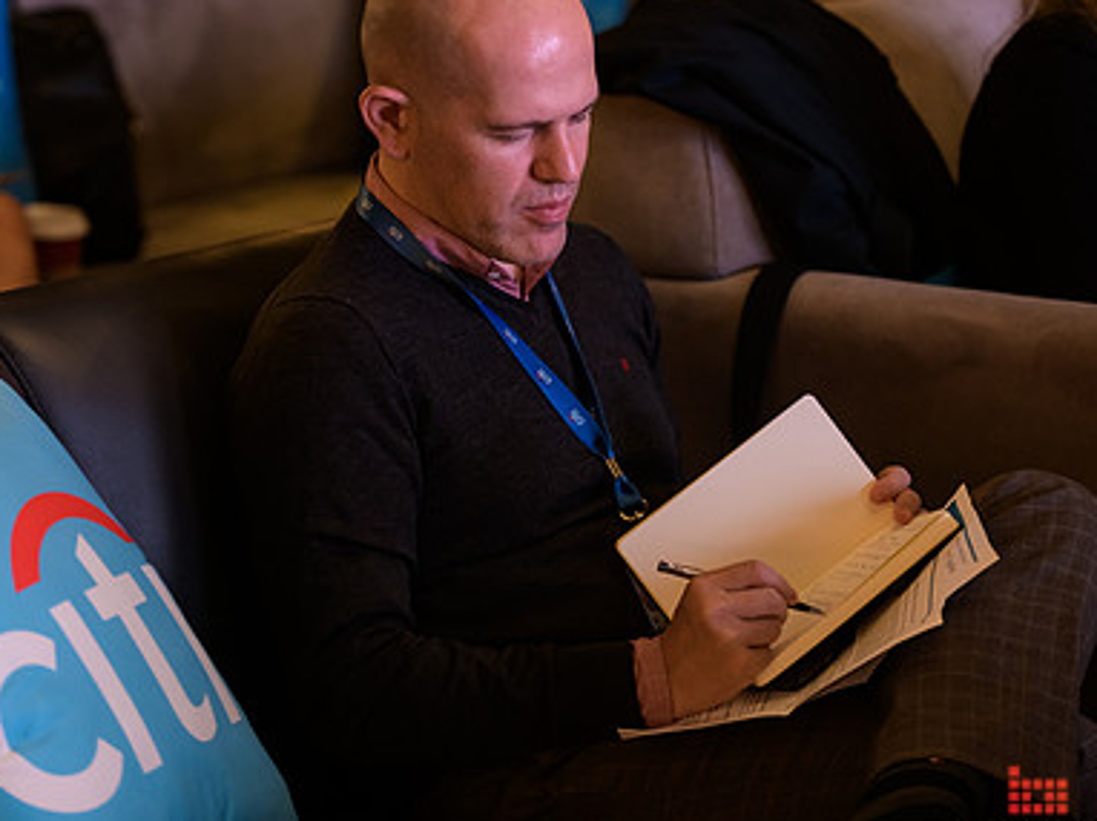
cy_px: 360
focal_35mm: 149
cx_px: 379
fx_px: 4719
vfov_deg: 9.9
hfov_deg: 13.2
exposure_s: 1/60
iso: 1600
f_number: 3.2
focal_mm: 102
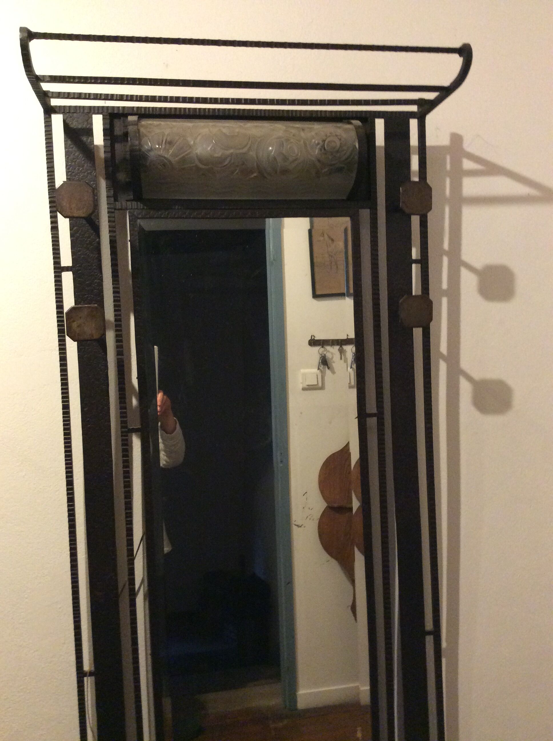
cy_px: 370
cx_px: 276
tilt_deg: -3.7
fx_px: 683
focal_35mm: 32
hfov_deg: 44.1
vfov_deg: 56.9
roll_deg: +4.0
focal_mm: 3.3
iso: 320
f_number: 2.4
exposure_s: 1/20
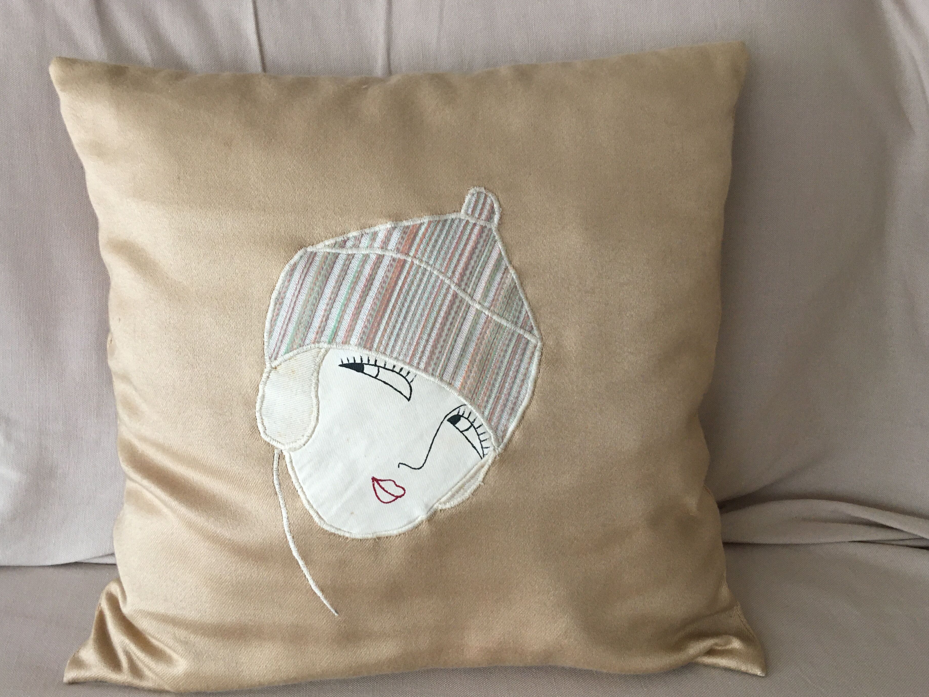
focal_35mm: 32
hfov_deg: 56.7
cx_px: 426
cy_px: 378
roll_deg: -0.8
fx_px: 859
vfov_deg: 44.1
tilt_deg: -37.8
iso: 125
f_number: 2.2
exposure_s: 1/33
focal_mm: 4.15
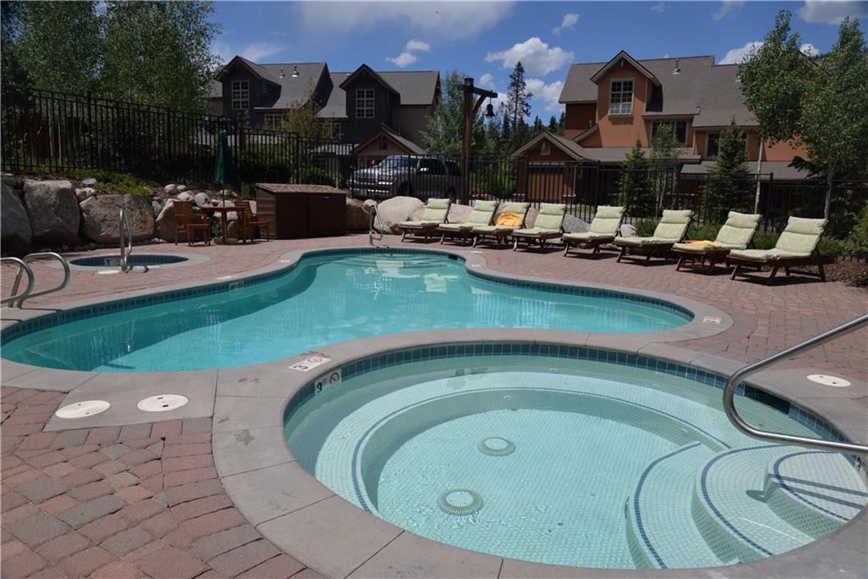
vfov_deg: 53.1
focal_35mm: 24
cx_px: 434
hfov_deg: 73.7
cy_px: 290
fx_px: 579
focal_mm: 24
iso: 400
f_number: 10
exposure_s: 1/400
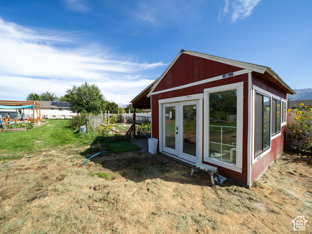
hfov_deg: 106.3
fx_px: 117
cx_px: 156
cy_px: 117
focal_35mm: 13
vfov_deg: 90.0
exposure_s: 1/200
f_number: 11
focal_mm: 12
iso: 160
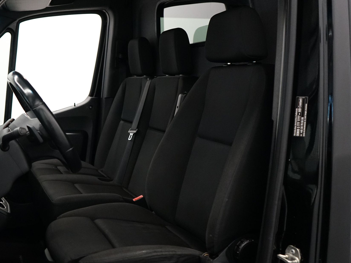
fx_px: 416
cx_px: 102
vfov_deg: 35.1
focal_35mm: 41
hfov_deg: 44.7
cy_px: 134
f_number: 3.5
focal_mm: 28
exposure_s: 1/160
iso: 2500
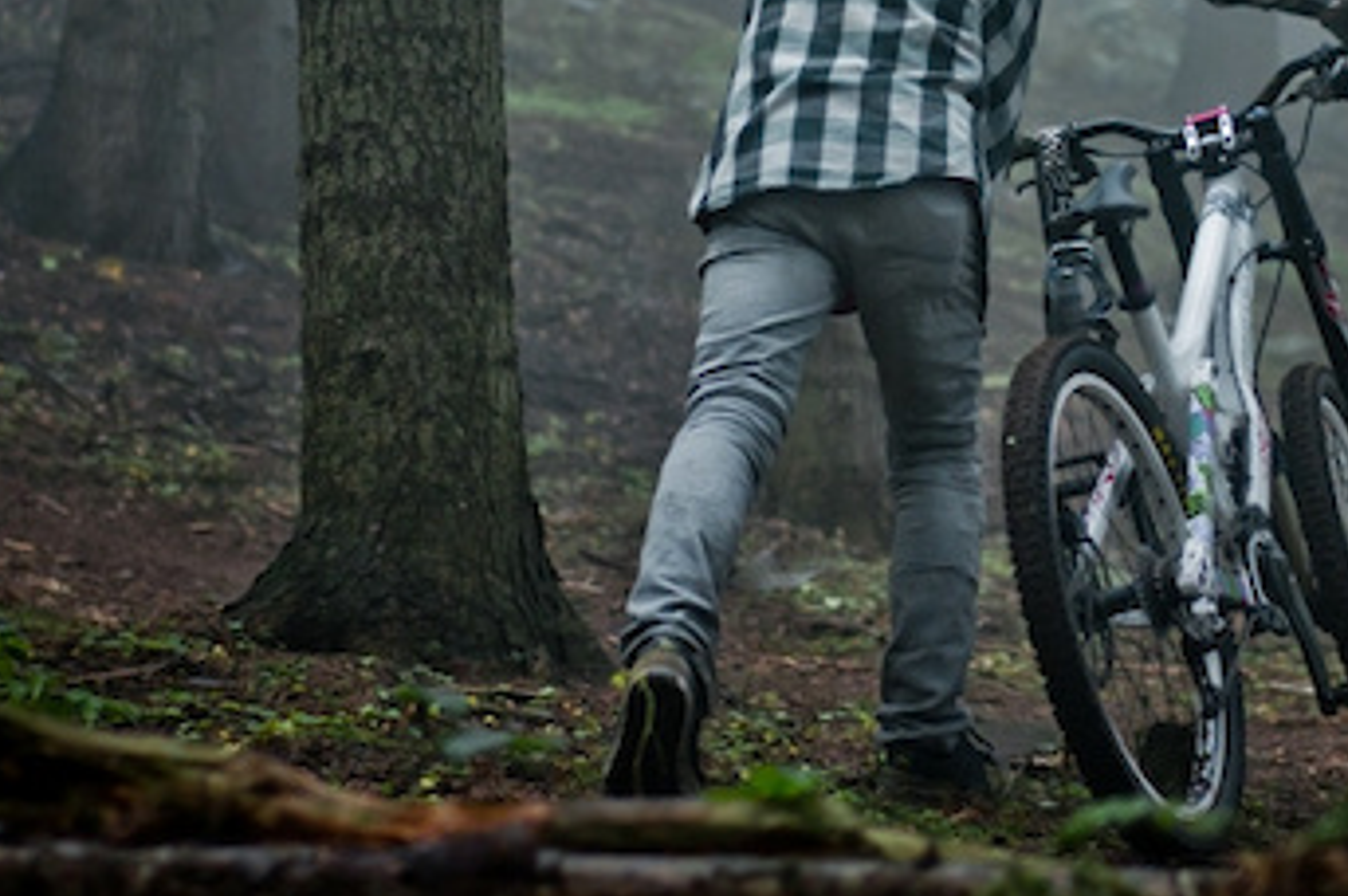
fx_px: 6546
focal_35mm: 175
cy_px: 53
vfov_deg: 7.8
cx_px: 979
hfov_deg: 11.7
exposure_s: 1/250
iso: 400
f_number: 2.2
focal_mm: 50
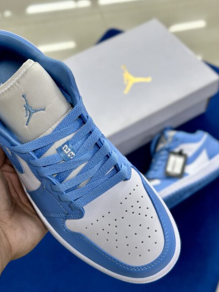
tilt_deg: -55.1
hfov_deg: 22.2
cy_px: 158
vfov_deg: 29.4
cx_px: 79
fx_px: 557
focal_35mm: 66
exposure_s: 1/111
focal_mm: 6.86
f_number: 1.78
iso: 64
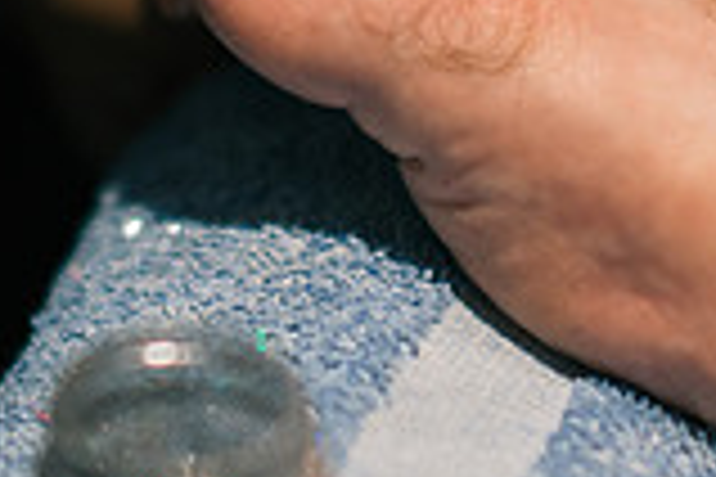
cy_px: -281
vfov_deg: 7.4
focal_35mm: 182
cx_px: 248
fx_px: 3619
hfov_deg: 11.3
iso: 640
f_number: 1.8
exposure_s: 1/320
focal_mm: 50
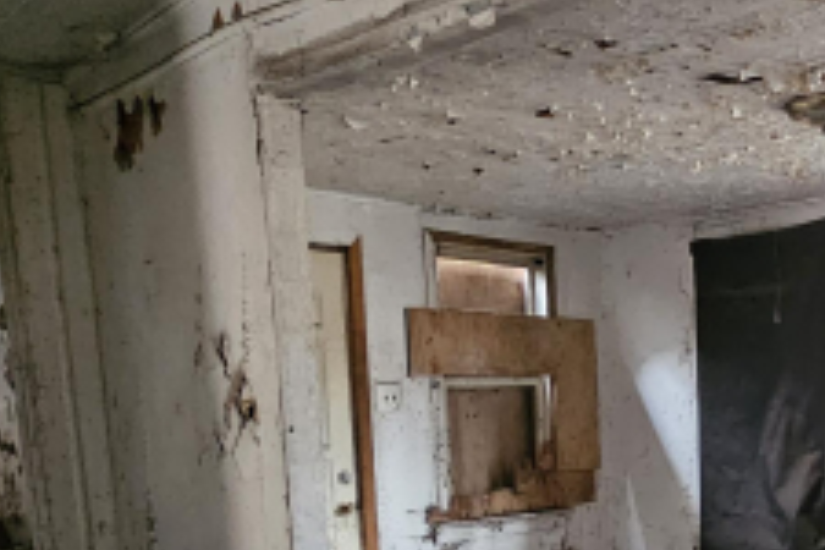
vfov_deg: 30.8
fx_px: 917
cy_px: 561
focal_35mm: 40
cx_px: 676
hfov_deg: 45.6
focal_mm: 2.2
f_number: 2.2
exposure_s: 1/24
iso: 1250
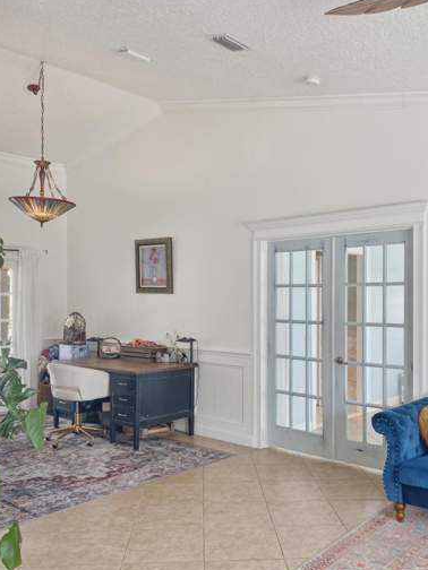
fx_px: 544
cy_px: 295
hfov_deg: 42.9
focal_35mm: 33
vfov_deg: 55.3
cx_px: 230
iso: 100
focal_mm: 4.2
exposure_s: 1/120
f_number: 1.8
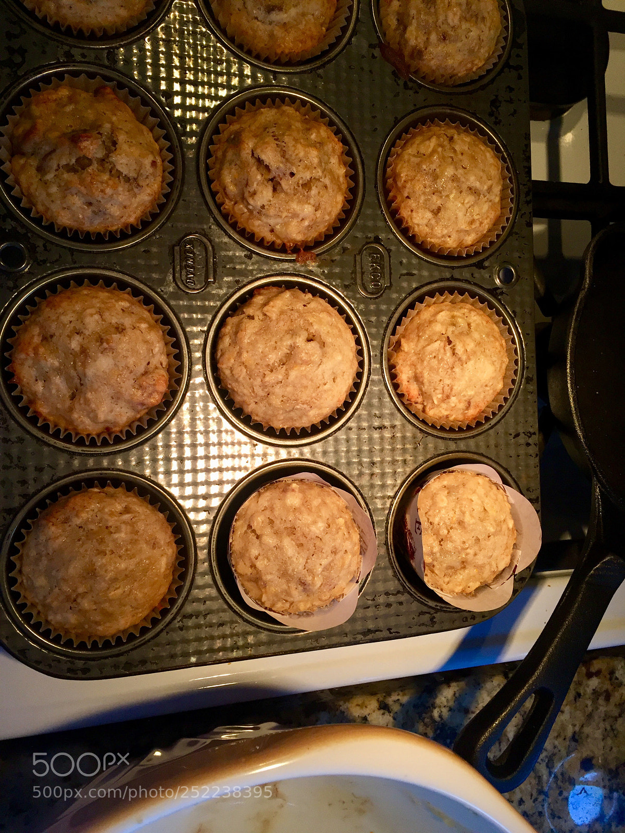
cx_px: 312
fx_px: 698
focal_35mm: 29
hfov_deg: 48.2
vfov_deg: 61.7
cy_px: 416
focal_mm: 4.15
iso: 80
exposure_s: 1/30
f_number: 2.2
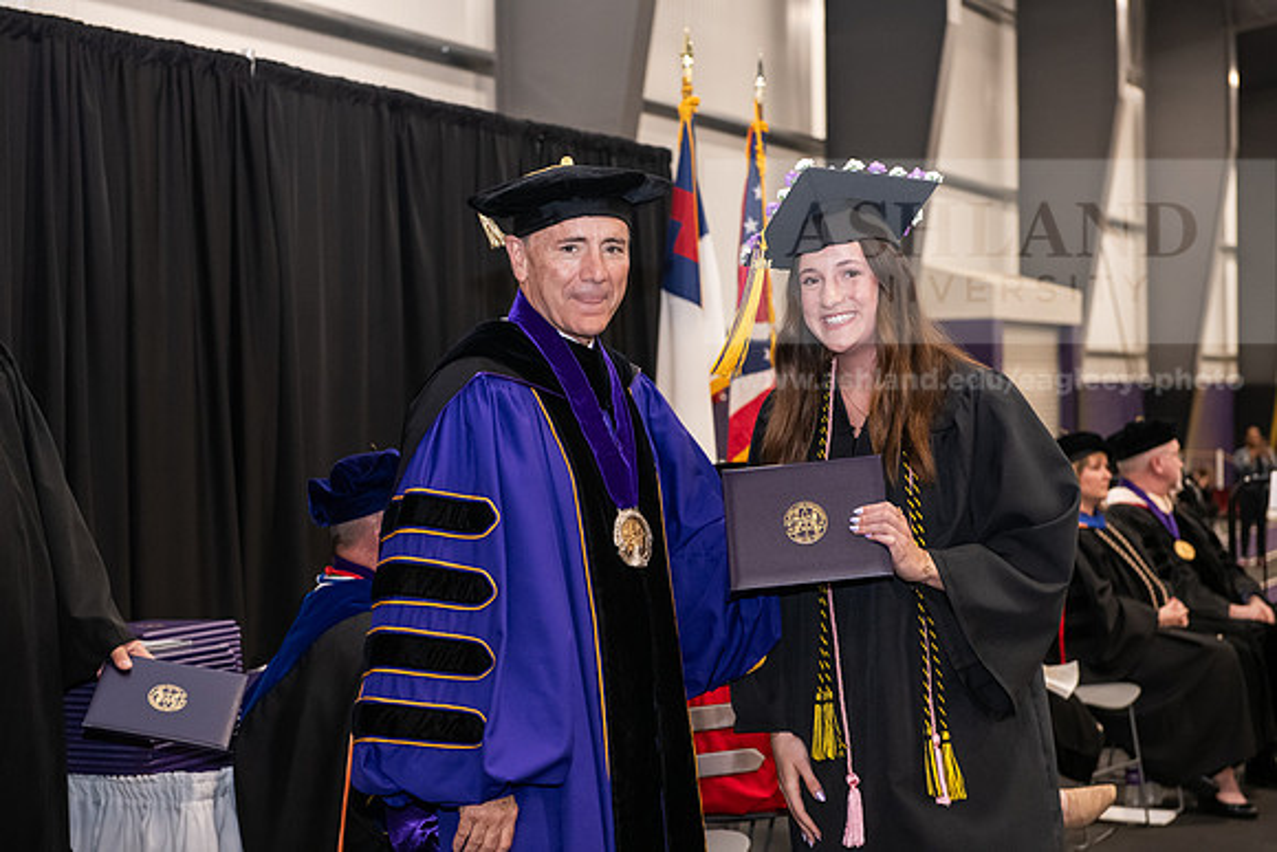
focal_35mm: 70
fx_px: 2484
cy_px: 426
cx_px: 638
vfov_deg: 19.5
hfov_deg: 28.8
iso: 2500
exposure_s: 1/125
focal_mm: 70
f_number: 5
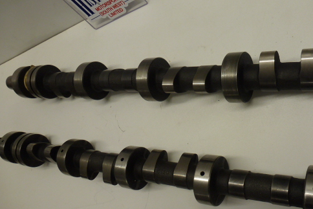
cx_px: 199
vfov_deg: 40.0
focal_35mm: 33
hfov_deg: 56.4
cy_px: 111
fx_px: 287
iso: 100
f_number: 3.3
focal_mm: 4.3
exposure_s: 1/100
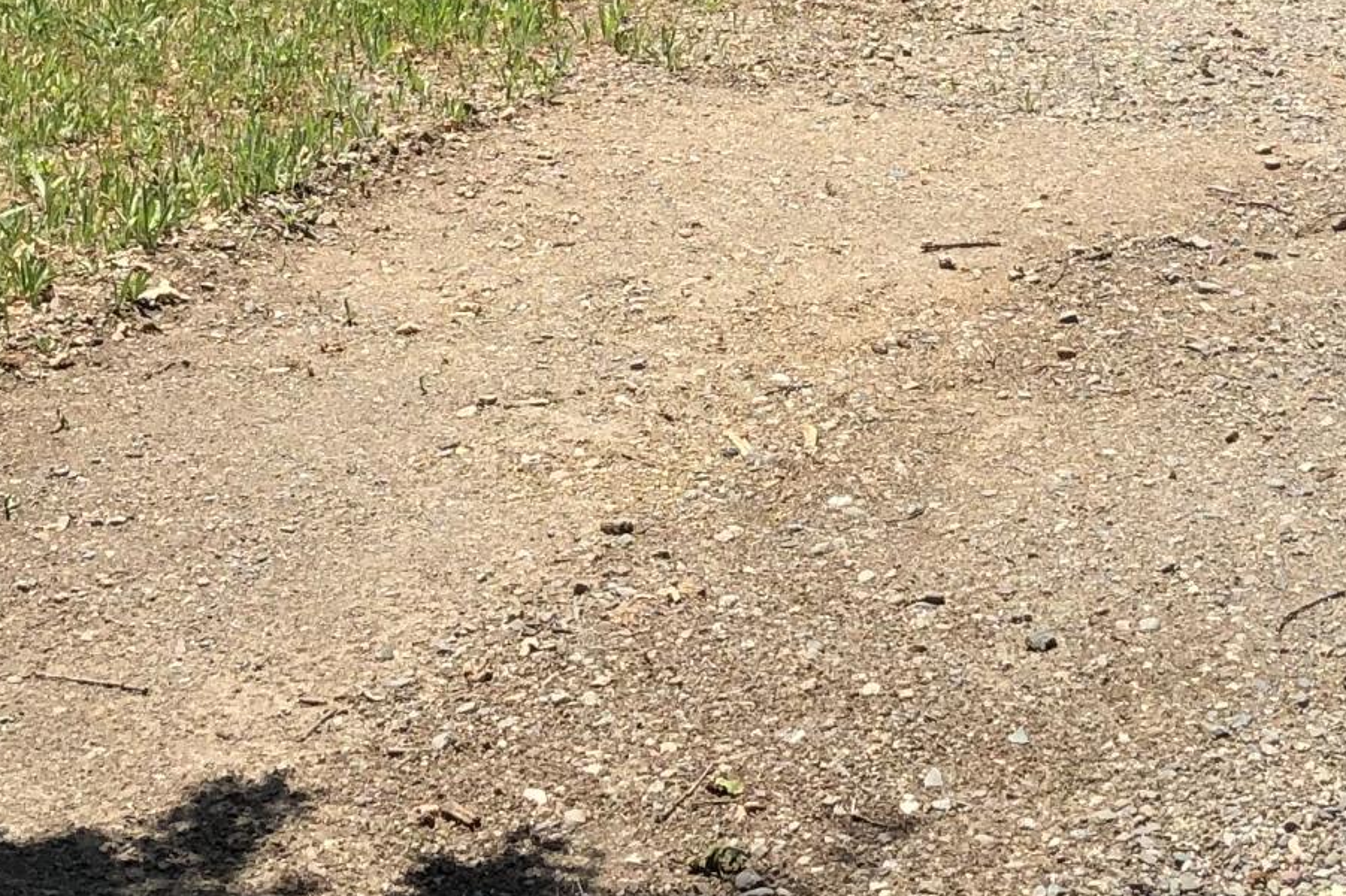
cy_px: -405
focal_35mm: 97
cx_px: 677
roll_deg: -0.1
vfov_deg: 13.4
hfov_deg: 21.0
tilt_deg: -6.7
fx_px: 3625
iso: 20
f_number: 1.8
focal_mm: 3.99
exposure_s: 1/1297
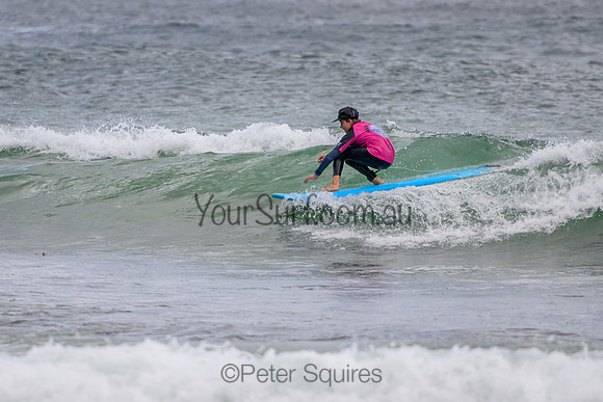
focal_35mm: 550
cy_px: 206
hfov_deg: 3.7
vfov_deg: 2.5
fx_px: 9212
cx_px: 261
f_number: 5.6
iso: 360
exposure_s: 1/2000
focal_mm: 400
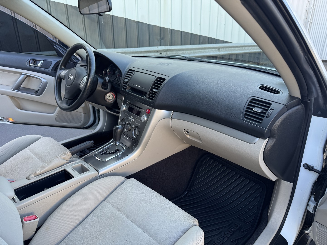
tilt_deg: -21.0
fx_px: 227
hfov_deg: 71.6
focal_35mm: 24
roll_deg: +0.8
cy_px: 122
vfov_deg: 56.8
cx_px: 164
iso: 64
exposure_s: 1/121
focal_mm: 6.76
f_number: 1.78
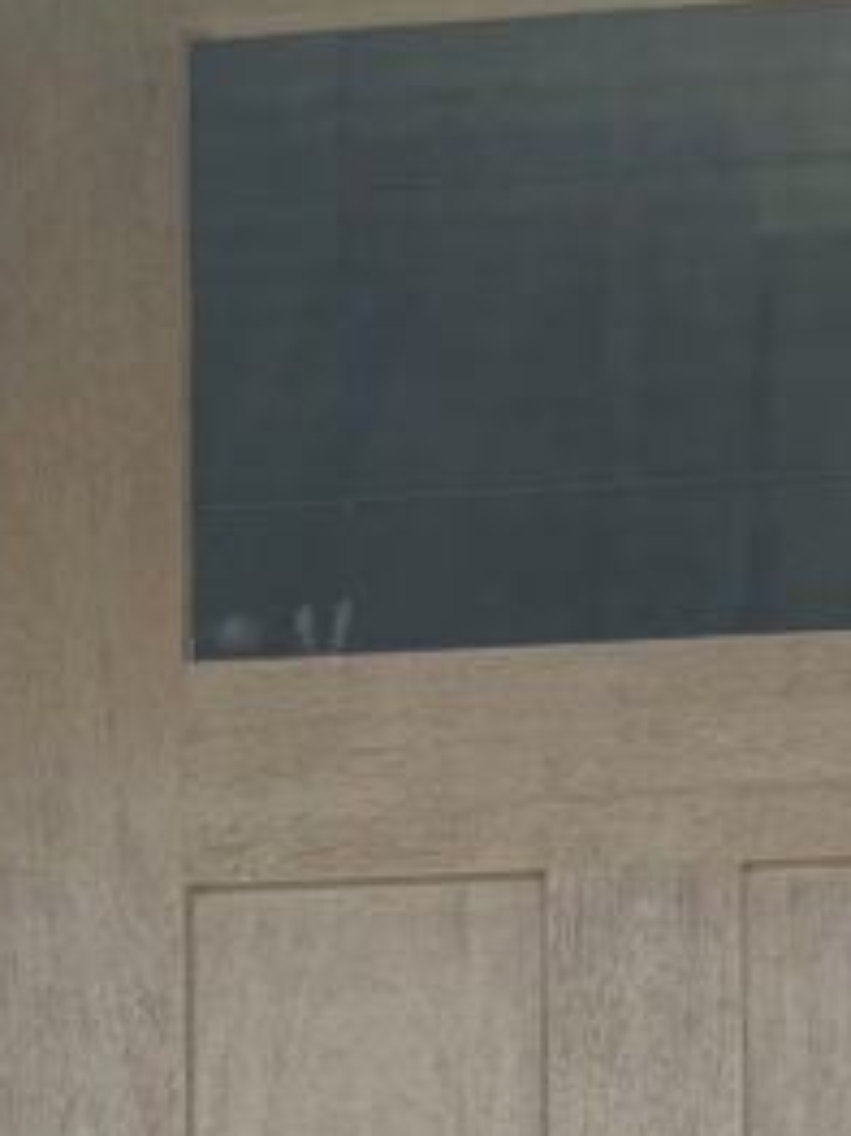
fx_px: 3576
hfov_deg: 13.5
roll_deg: +1.0
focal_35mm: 109
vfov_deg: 16.3
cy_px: 1745
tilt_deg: +2.9
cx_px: 233
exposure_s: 1/615
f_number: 1.8
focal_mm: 3.99
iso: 32
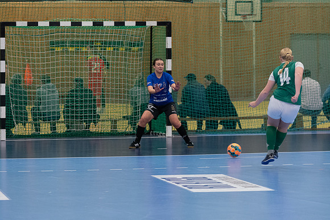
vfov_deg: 6.5
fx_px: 1925
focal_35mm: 210
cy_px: 110
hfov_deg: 9.8
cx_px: 165
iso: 7200
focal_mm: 140
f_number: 3.2
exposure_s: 1/500
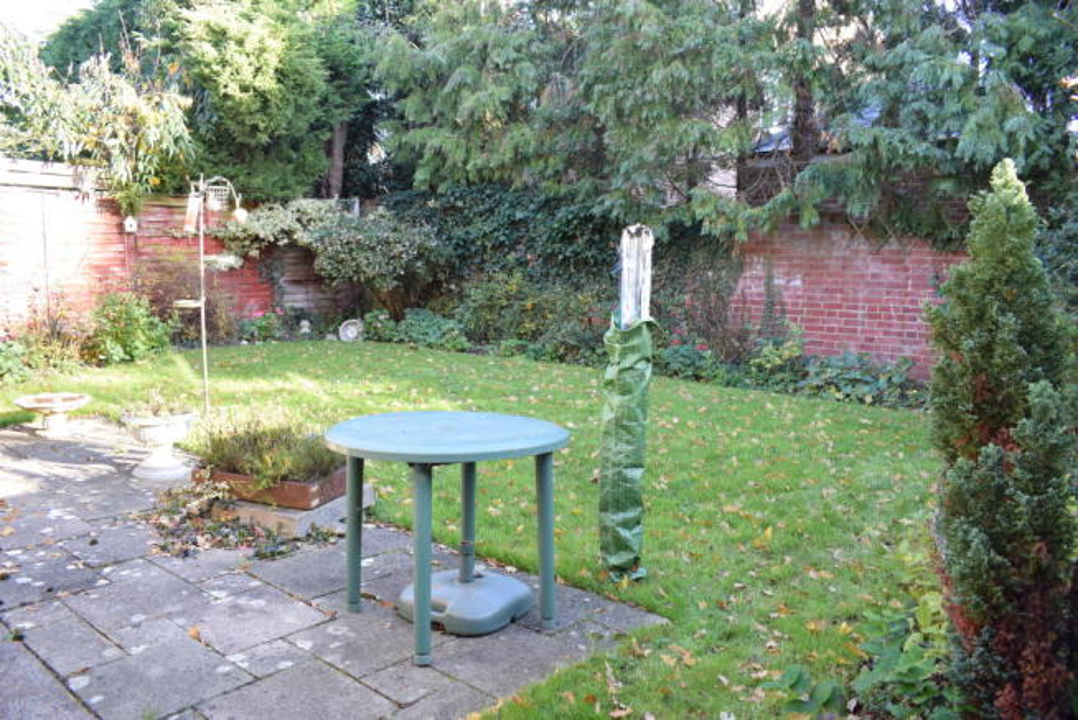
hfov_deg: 67.3
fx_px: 809
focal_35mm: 27
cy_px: 360
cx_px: 539
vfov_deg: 48.0
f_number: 5.6
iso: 800
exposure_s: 1/125
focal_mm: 18
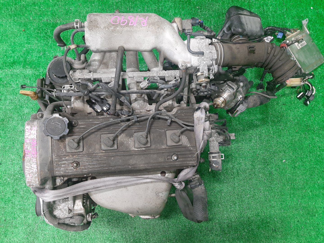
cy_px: 122
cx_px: 162
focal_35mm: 26
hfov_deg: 67.3
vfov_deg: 53.1
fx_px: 243
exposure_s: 1/50
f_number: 1.7
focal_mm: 3.93
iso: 198
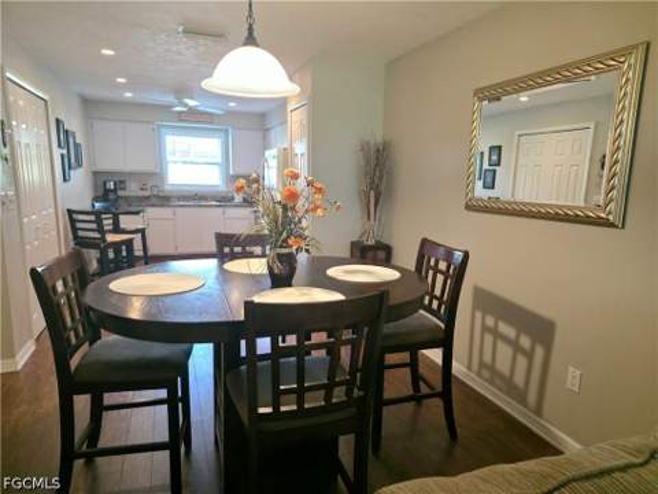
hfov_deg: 73.9
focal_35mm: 23
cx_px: 329
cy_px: 247
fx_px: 437
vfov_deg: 58.9
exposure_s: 1/120
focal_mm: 6.25
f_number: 1.7
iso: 320
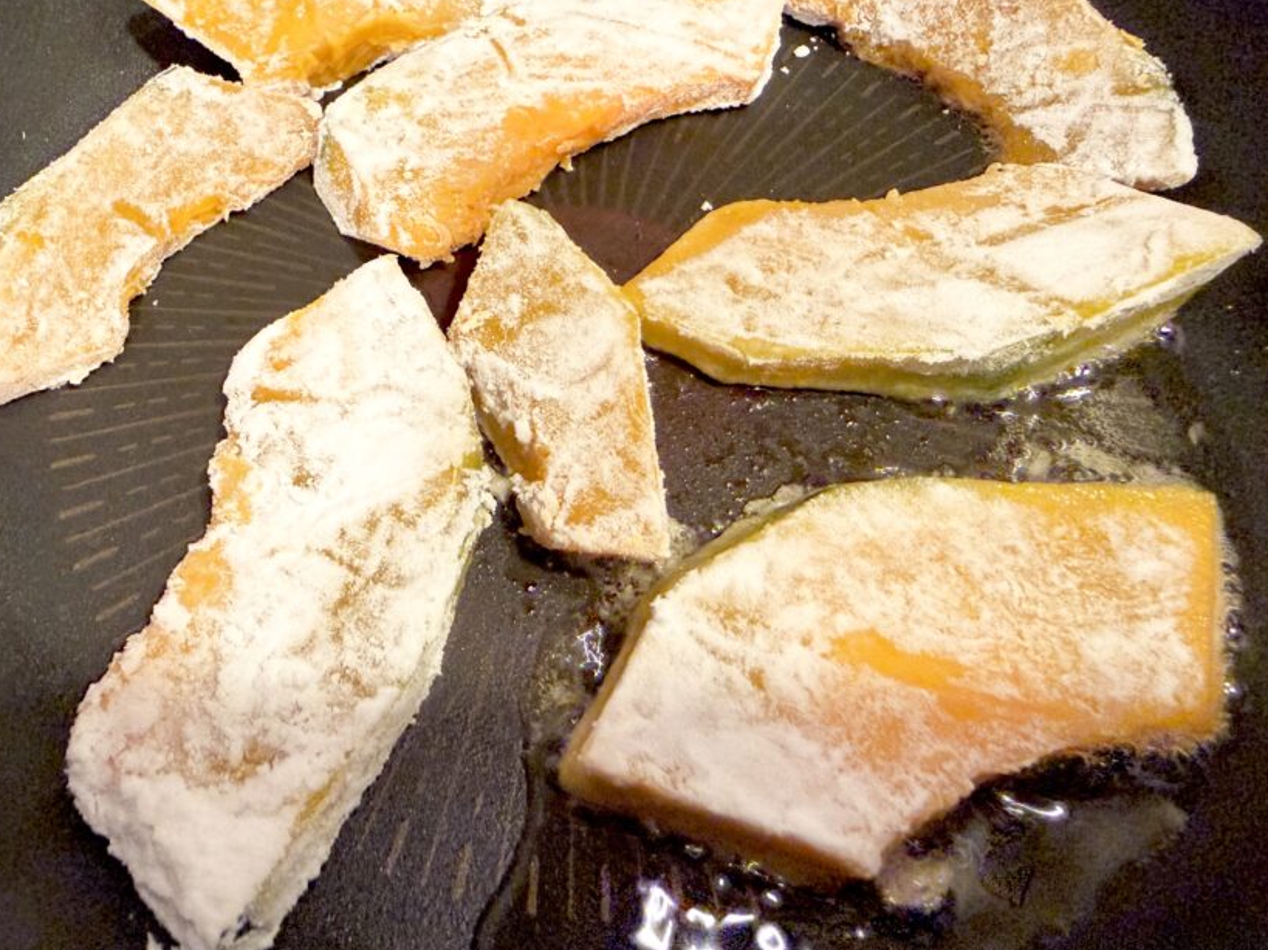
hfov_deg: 59.6
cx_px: 523
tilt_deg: -55.5
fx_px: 1099
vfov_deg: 46.4
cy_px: 367
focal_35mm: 30
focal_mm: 2.22
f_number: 2.2
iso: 400
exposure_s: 1/50
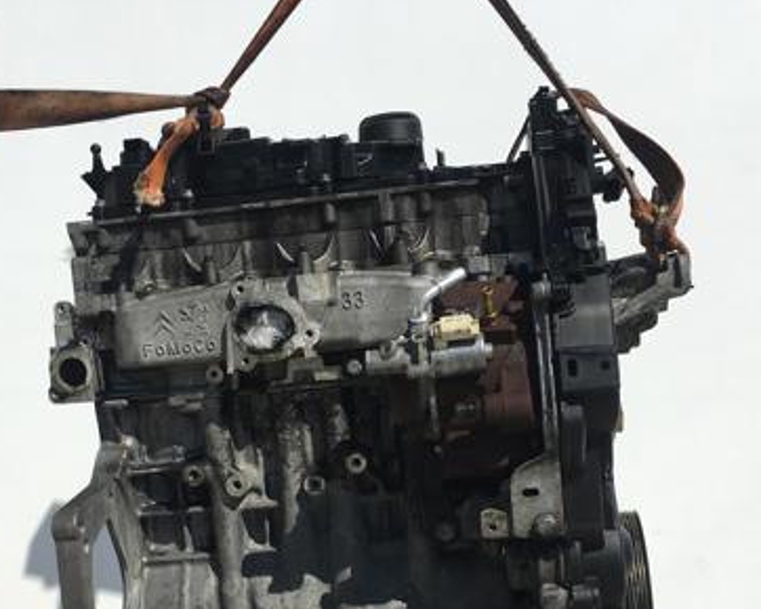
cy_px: 462
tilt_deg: -4.0
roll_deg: -1.1
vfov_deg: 29.8
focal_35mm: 50
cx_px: 341
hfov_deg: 37.3
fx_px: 1127
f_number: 2.2
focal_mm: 4.15
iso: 25
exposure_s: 1/3344
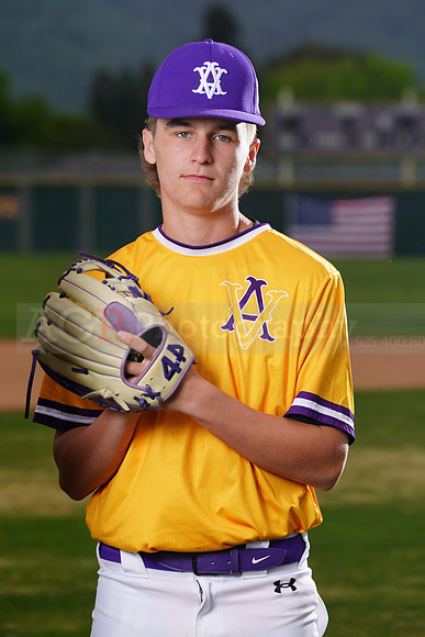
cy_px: 318
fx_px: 3911
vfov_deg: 9.3
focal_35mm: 221
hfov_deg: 6.2
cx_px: 212
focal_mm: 221
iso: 100
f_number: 8
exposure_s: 1/250
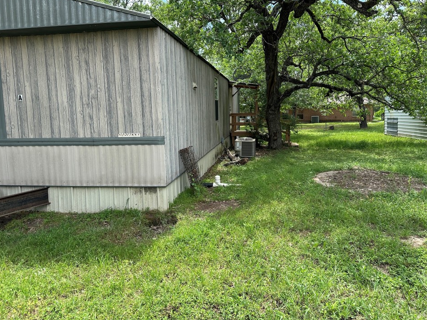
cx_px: 212
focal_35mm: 26
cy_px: 147
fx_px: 321
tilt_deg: -4.6
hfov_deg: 67.3
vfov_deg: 53.0
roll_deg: +2.1
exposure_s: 1/1256
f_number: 1.78
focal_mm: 6.86
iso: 80
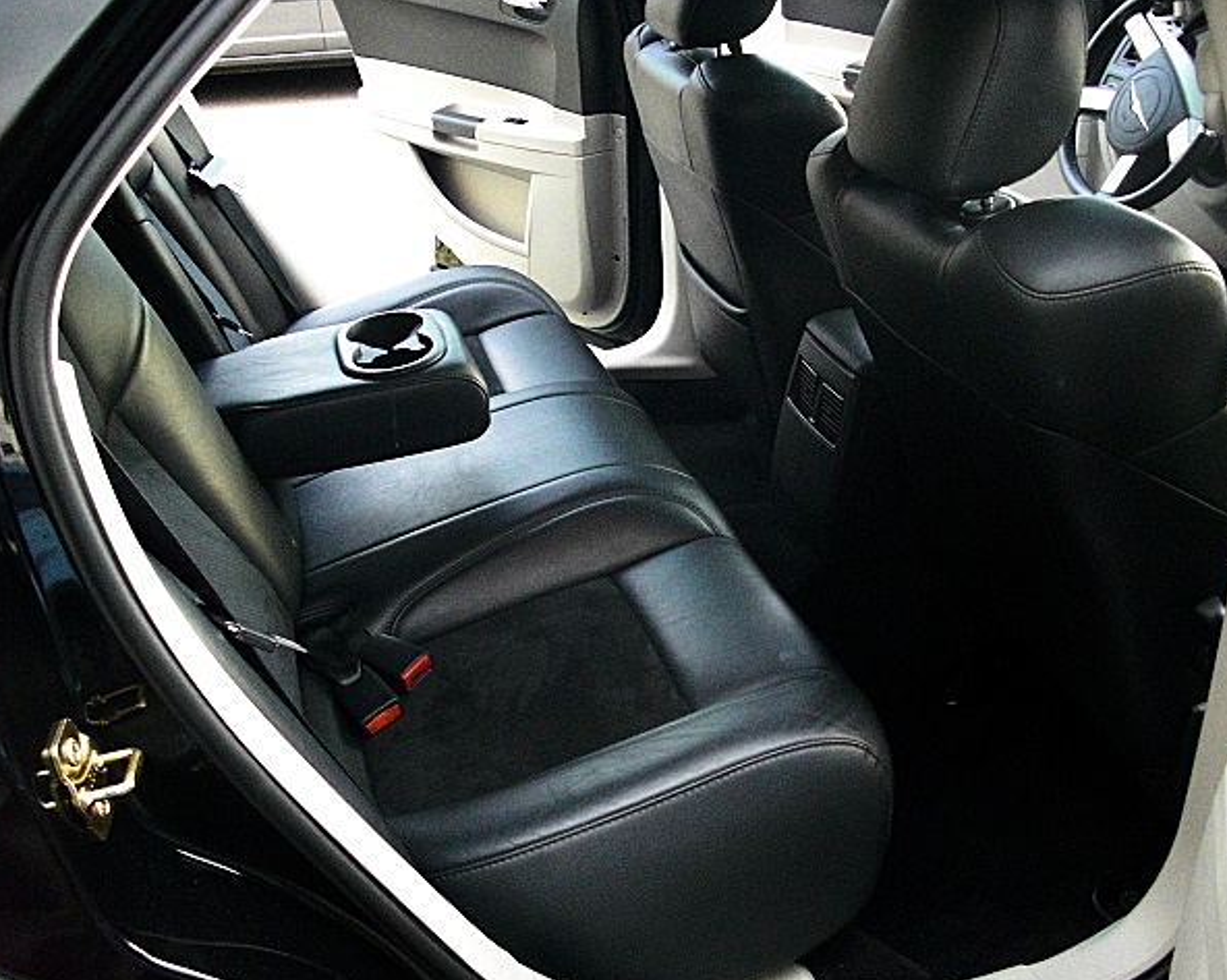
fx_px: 1379
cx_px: 645
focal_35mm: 38
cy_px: 489
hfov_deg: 47.9
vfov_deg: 39.1
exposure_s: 1/125
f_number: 2.8
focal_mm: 6.3
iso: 800
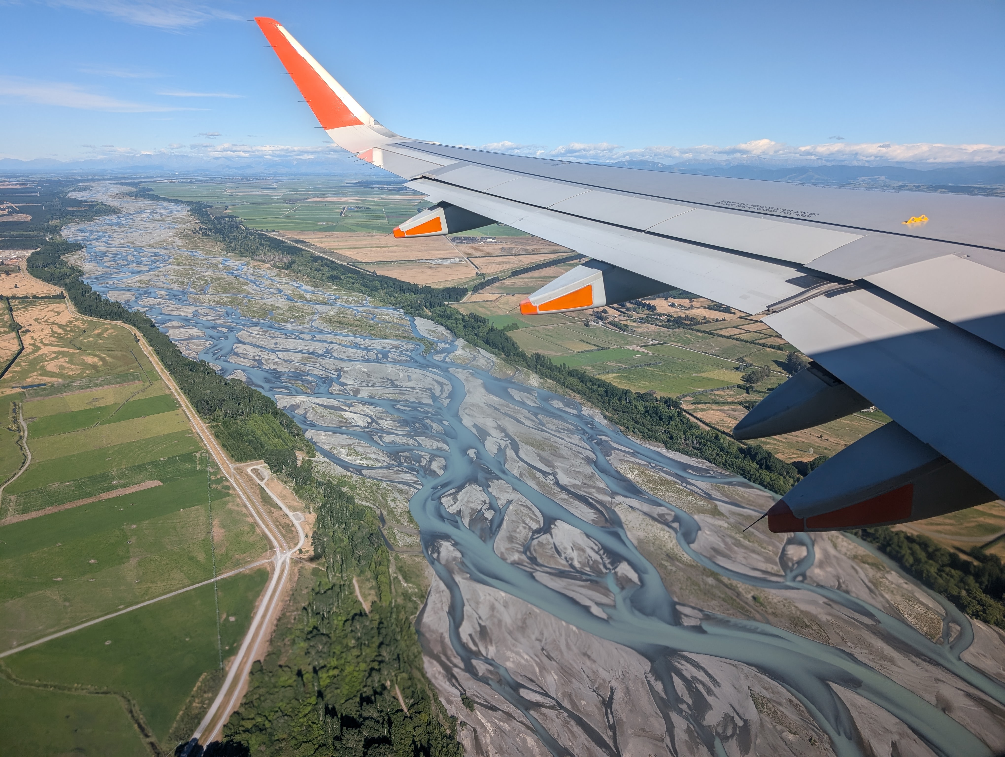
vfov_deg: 56.9
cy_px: 378
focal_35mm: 24
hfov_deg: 71.5
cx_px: 502
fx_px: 698
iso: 20
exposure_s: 1/1443
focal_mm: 6.9
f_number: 1.68
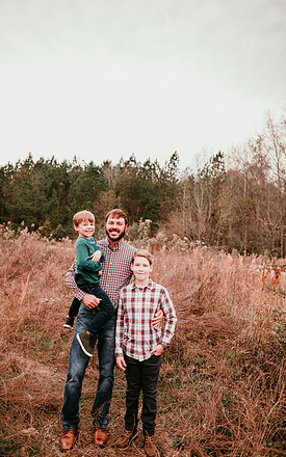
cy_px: 225
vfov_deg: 72.5
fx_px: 312
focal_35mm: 25
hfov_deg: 49.2
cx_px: 132
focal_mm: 24
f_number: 2.2
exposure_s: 1/160
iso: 100
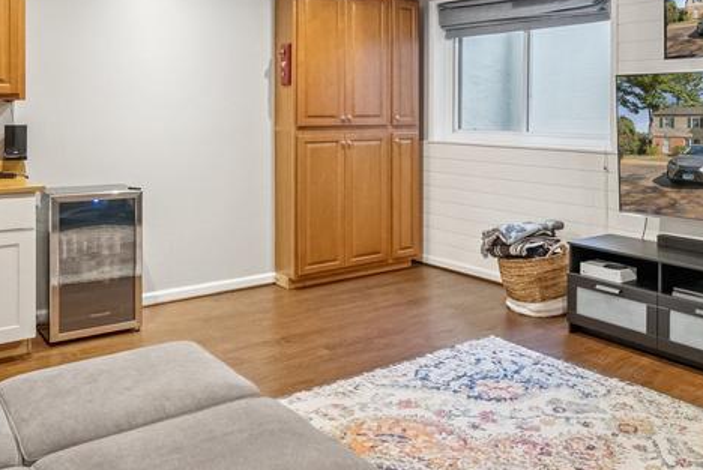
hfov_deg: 53.6
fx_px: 684
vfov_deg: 37.2
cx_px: 452
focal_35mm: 35
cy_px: 131
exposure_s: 1/125
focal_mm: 16
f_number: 4.5
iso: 8000
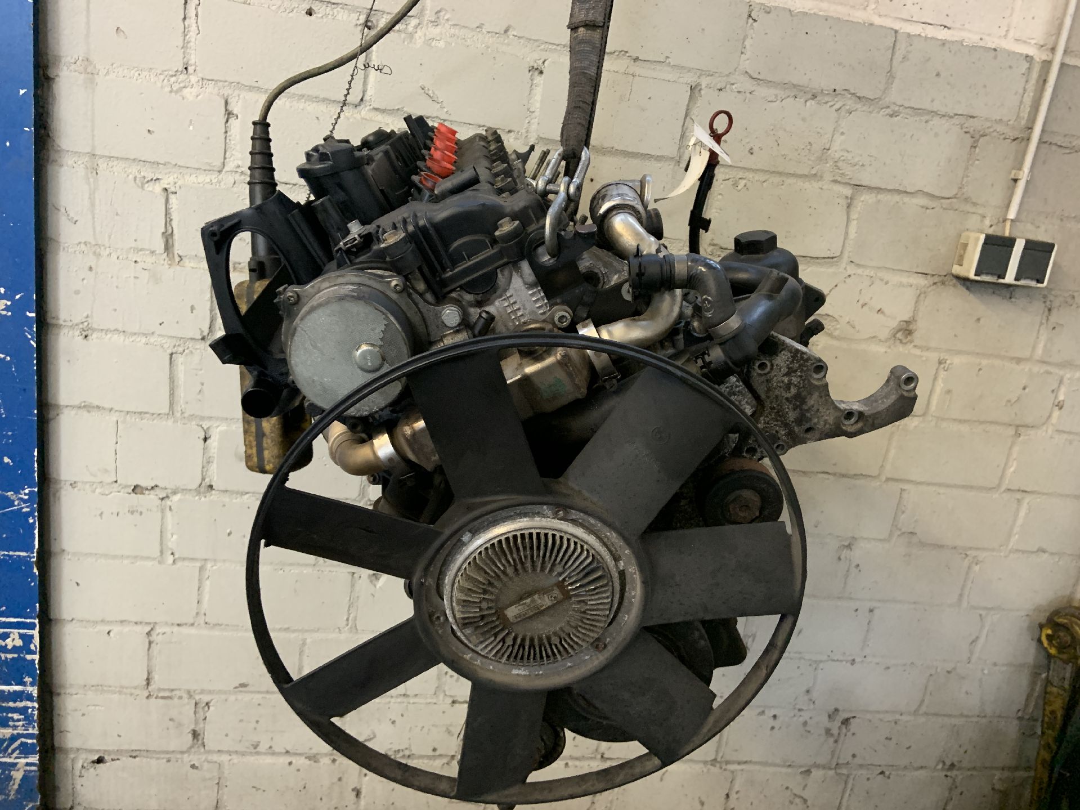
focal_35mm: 26
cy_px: 405
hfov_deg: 67.3
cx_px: 540
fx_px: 811
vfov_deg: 53.1
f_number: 1.8
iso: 400
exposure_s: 1/50
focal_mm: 4.25
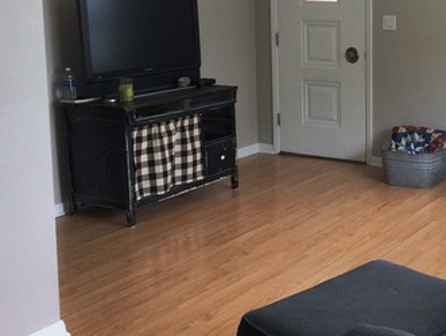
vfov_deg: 25.9
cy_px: 100
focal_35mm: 56
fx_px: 722
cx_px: 412
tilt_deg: -9.3
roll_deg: +0.7
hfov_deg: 32.4
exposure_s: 1/120
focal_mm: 4.15
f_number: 2.2
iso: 64
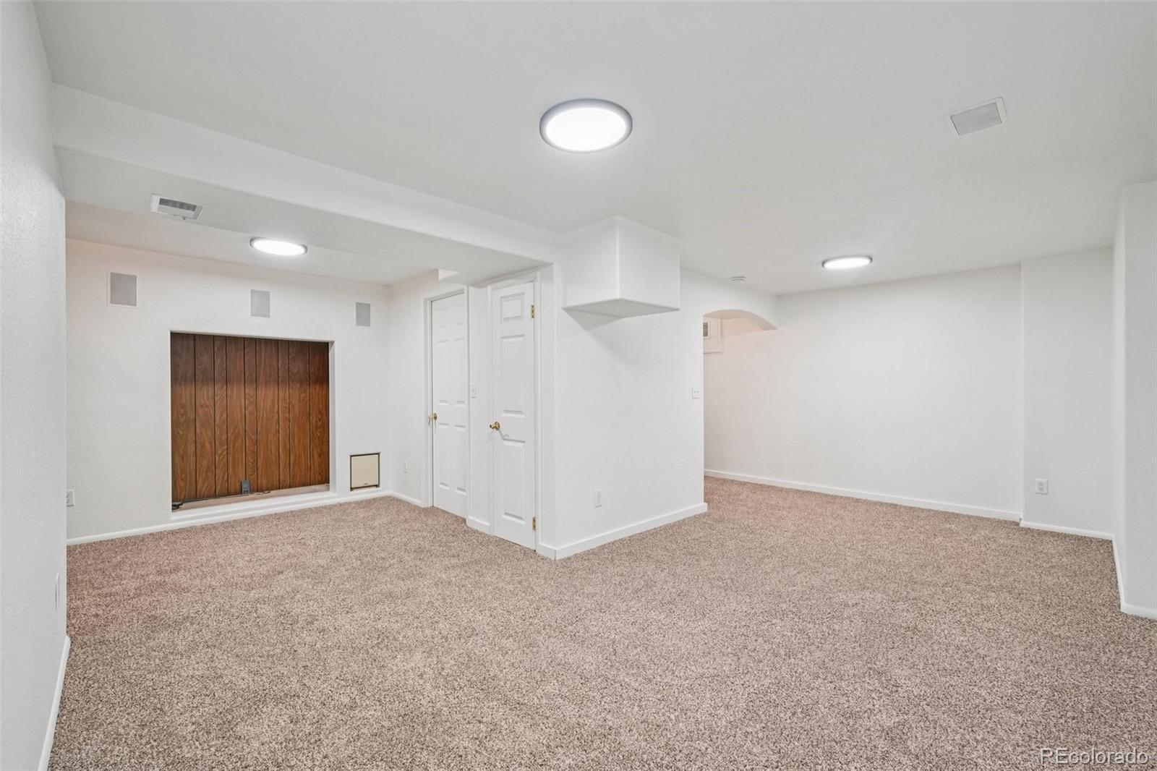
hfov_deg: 100.4
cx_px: 578
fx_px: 482
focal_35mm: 15
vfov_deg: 77.3
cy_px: 386
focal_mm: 10
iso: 800
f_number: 8
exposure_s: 1/13
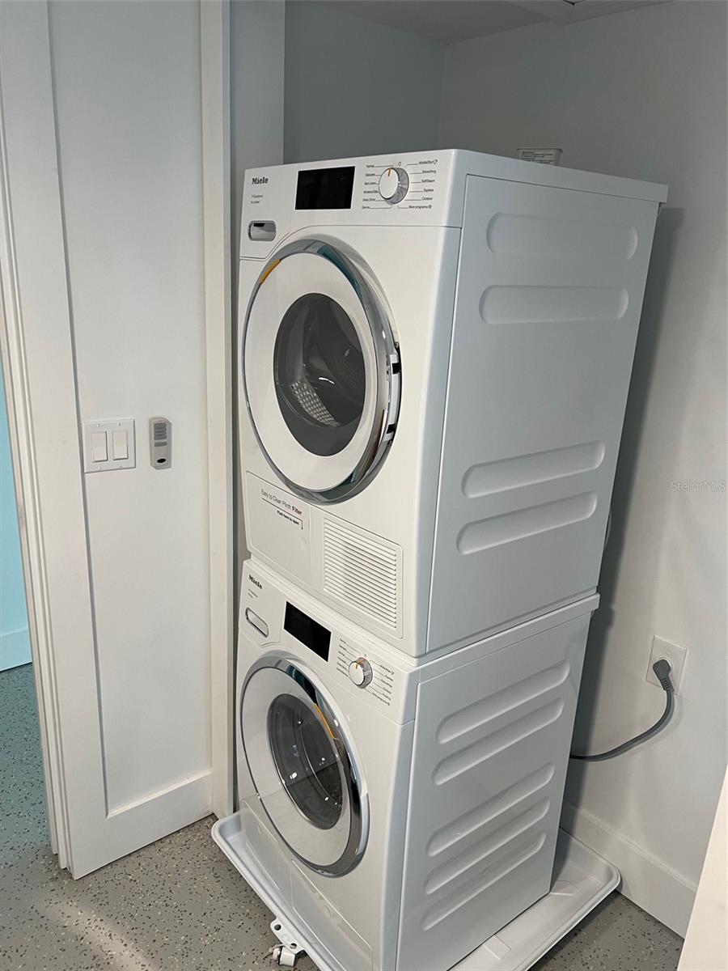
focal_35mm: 26
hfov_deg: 53.1
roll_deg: -0.8
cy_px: 486
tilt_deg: -16.1
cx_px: 364
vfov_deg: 67.3
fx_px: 729
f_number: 1.5
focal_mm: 5.7
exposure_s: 1/60
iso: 100
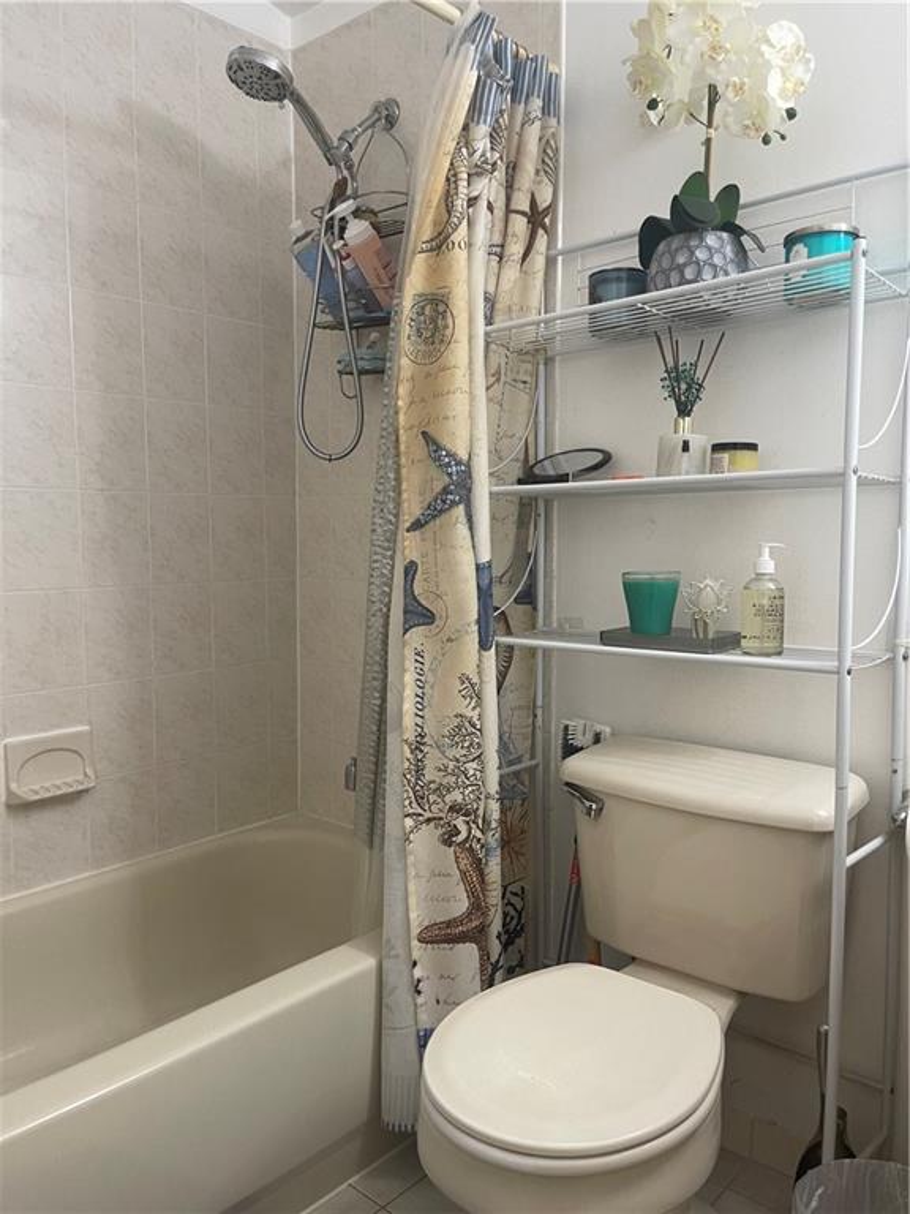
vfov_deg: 69.4
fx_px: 876
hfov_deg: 54.9
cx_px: 455
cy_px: 607
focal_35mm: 25
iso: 100
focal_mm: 5.1
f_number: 1.6
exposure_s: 1/60
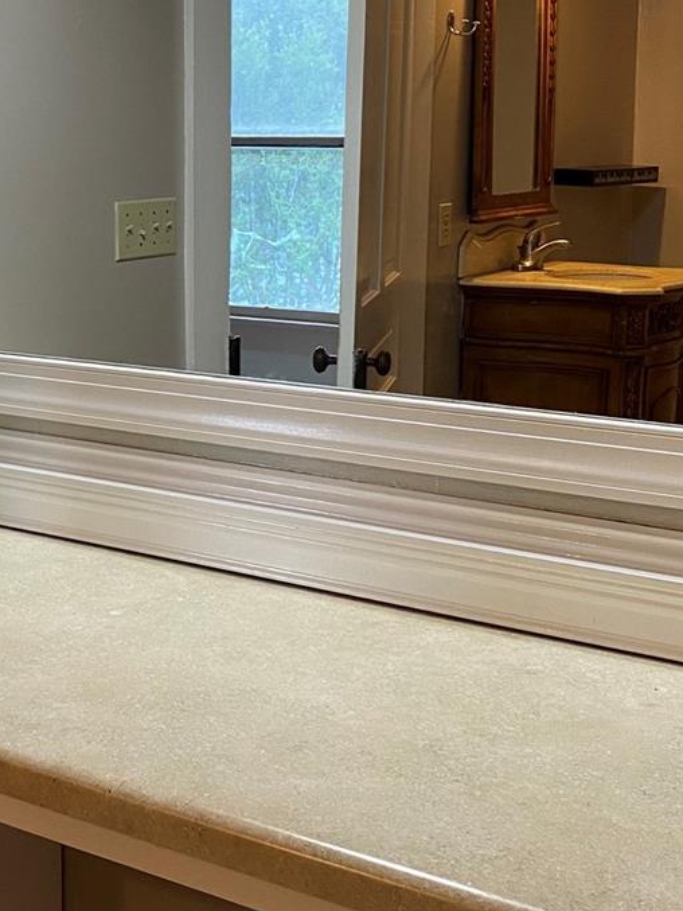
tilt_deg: -7.2
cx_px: 126
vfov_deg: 32.5
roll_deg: +0.3
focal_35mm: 59
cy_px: 332
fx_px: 1552
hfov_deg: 24.4
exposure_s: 1/60
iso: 100
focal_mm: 4.25
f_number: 1.8
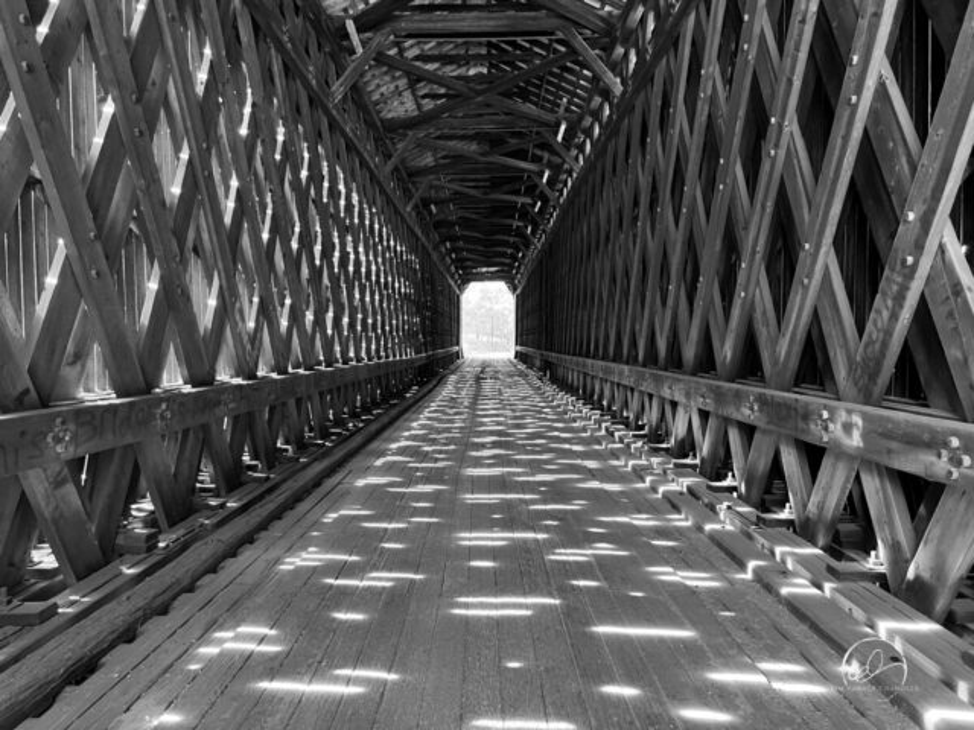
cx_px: 487
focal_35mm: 26
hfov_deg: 67.3
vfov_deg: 53.1
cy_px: 365
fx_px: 732
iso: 500
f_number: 1.5
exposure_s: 1/48
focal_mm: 5.7
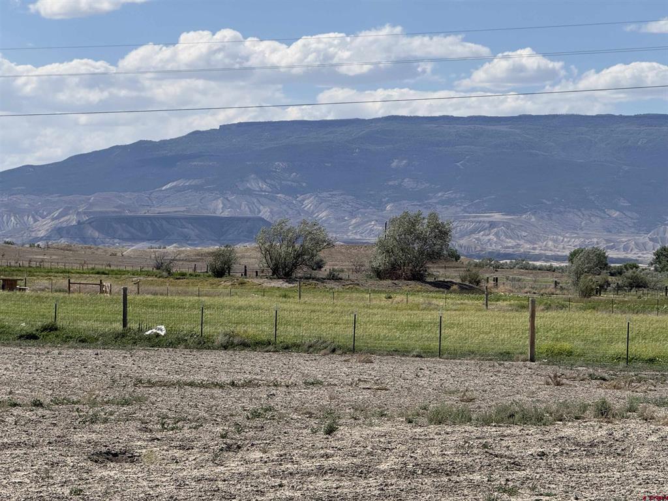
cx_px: 334
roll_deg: -1.6
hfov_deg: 16.4
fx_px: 2316
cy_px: 250
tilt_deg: +1.6
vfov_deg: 12.3
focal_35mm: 120
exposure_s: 1/2817
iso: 64
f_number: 2.8
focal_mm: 15.66
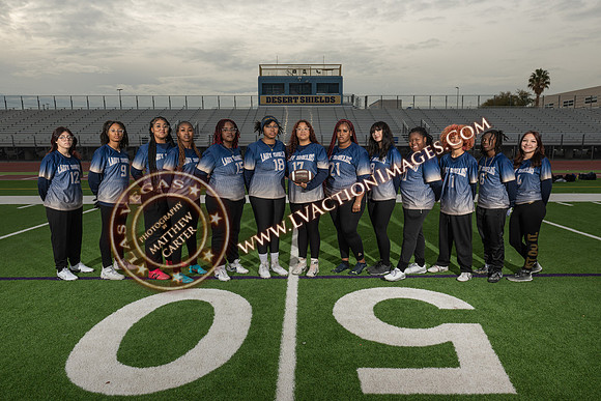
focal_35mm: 26
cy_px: 213
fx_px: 426
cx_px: 302
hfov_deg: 70.4
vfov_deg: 50.4
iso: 160
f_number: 8
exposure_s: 1/200
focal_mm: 24
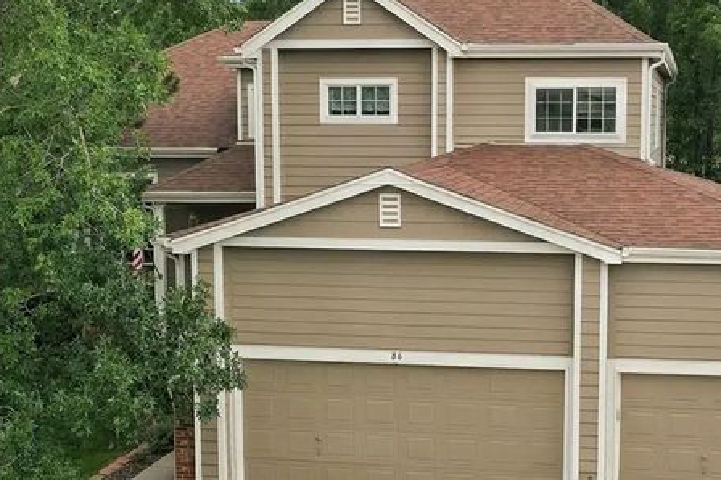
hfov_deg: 31.3
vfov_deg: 21.2
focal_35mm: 64
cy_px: 298
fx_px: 1281
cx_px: 457
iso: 100
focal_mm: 10.3
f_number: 5
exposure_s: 1/320
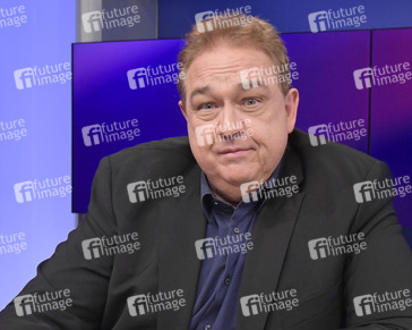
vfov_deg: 41.1
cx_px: 239
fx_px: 439
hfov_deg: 50.1
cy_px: 161
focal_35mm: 36
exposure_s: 1/200
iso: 2500
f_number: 6.3
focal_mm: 31
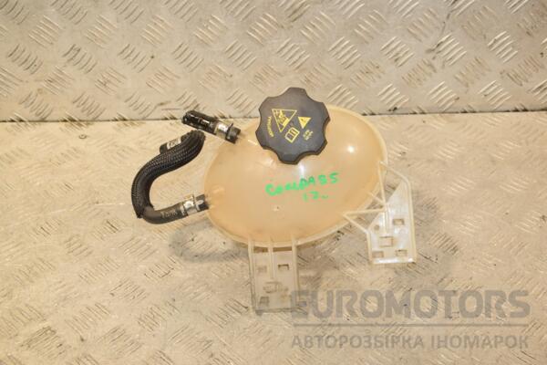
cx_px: 274
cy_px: 182
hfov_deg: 37.9
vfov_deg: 25.8
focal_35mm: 52
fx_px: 798
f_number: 6.3
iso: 800
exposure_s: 1/200
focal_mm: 35
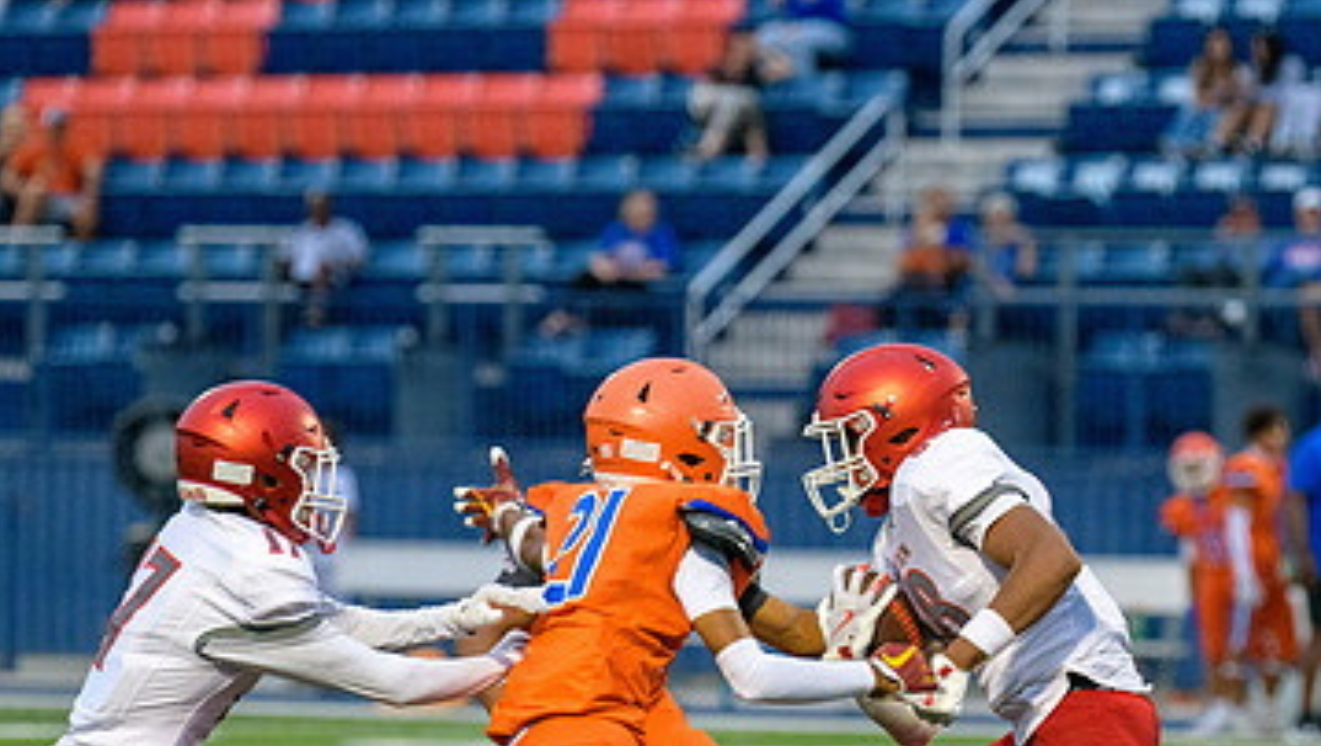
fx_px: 12479
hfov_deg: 6.1
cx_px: 1066
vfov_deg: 3.4
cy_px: 545
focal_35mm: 356
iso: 3200
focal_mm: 210
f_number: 3.5
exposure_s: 1/2000
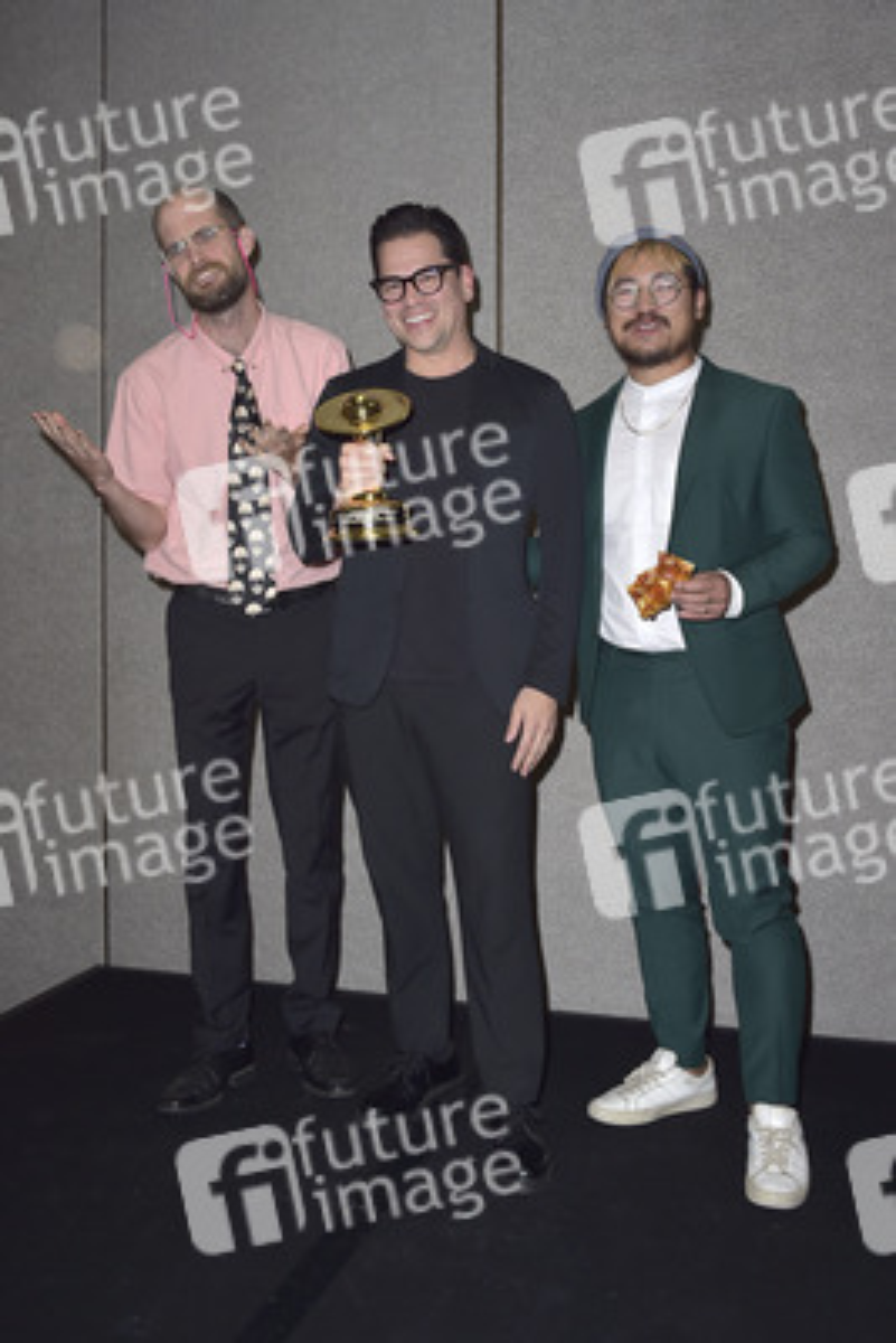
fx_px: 1194
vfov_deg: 58.7
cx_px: 448
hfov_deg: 41.1
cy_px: 672
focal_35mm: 32
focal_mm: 32
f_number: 6.3
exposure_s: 1/250
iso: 500
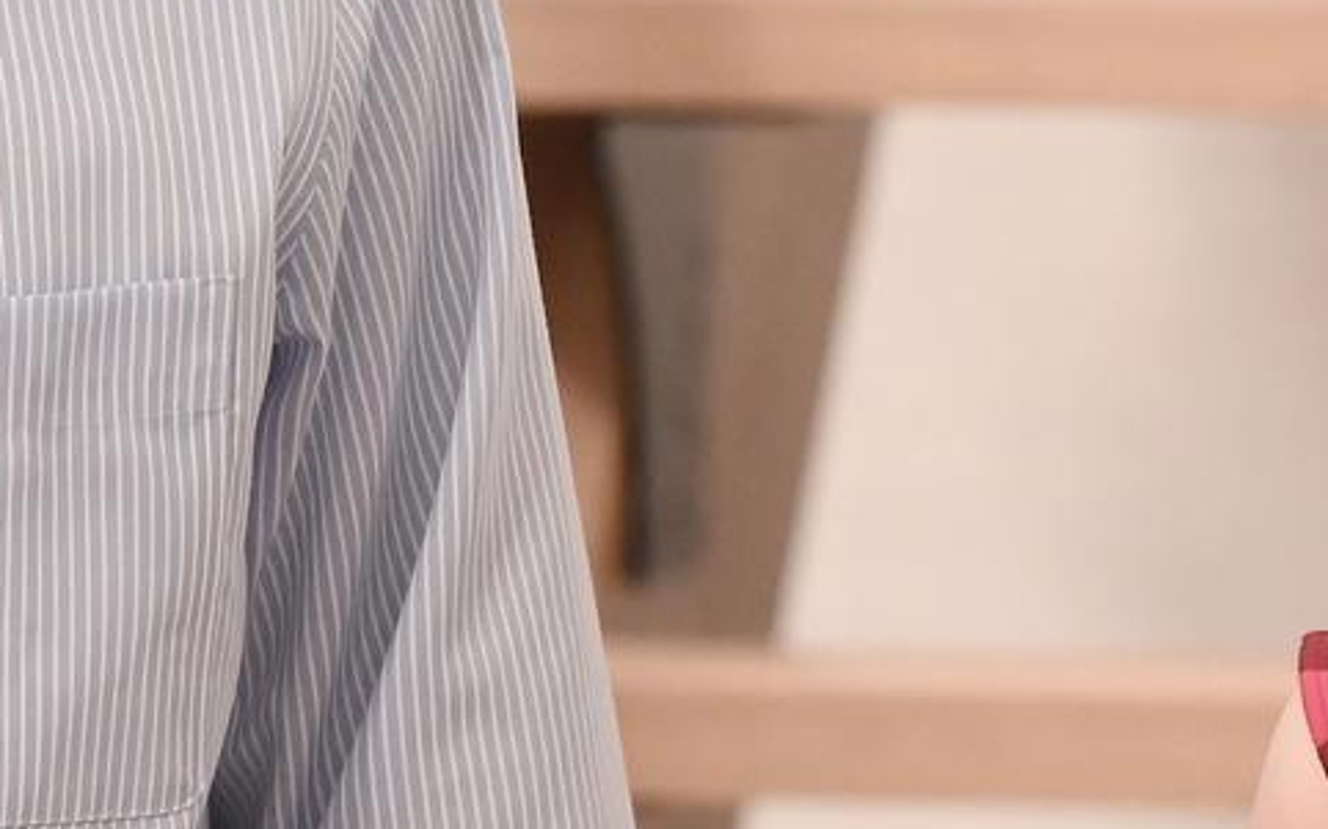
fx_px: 25256
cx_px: 601
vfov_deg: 1.9
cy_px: -180
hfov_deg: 3.0
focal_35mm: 698
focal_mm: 165
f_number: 5.6
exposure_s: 1/60
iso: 4000
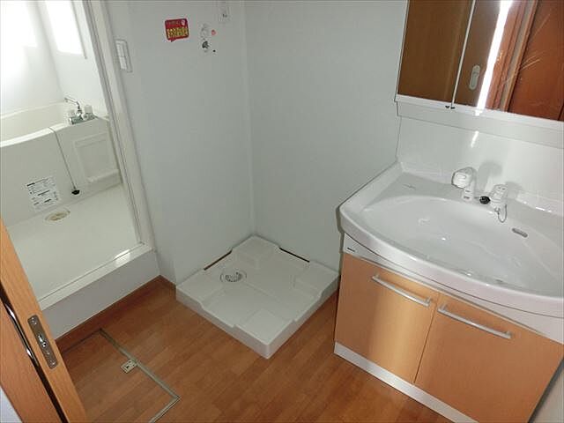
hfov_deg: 71.6
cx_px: 282
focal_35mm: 24
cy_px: 212
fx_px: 391
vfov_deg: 56.8
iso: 400
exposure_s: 1/20
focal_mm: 4.24
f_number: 3
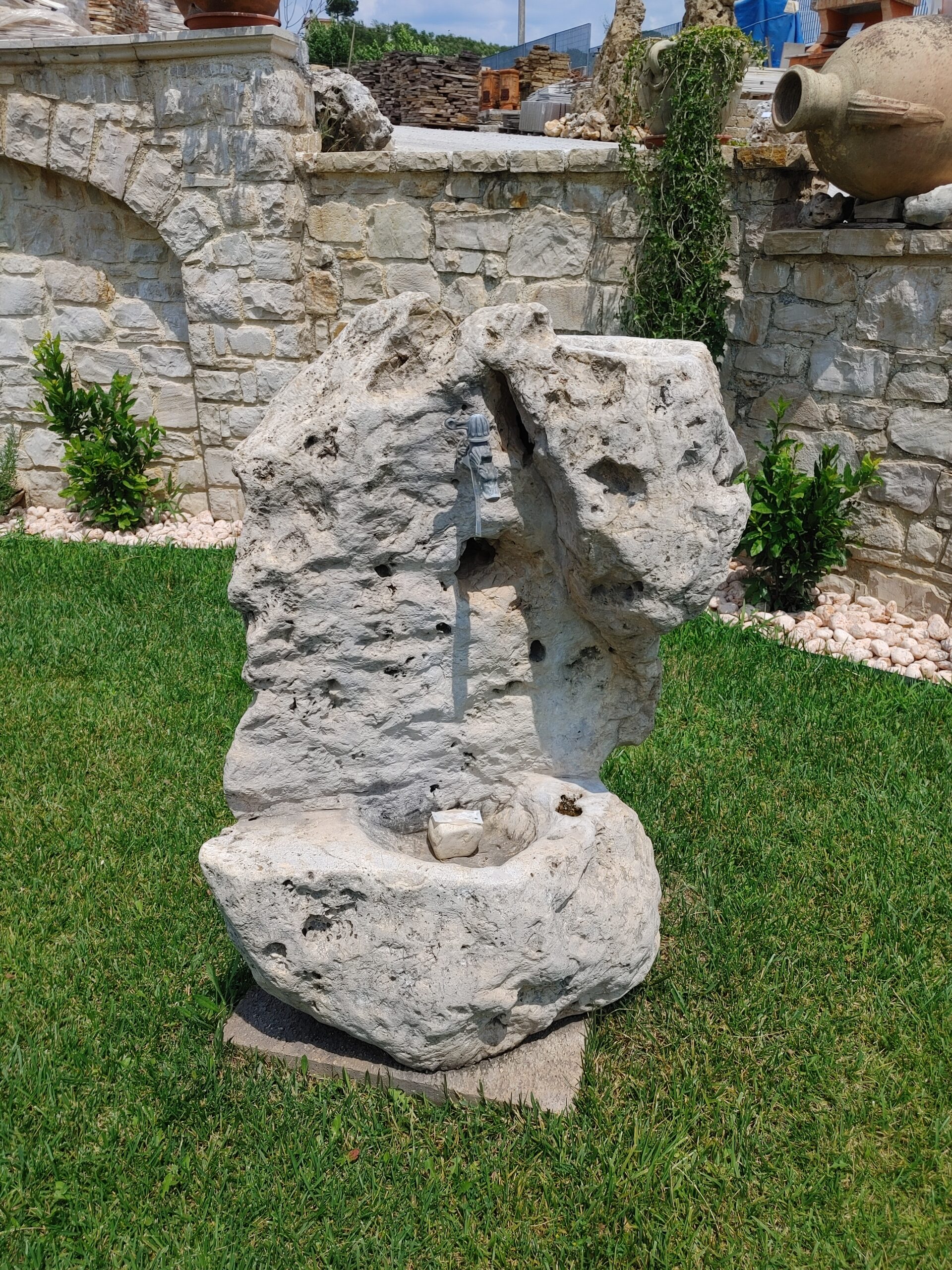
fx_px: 953
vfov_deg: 67.3
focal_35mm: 26
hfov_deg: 53.1
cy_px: 635
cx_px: 476
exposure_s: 1/2857
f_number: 1.8
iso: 50
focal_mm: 4.81
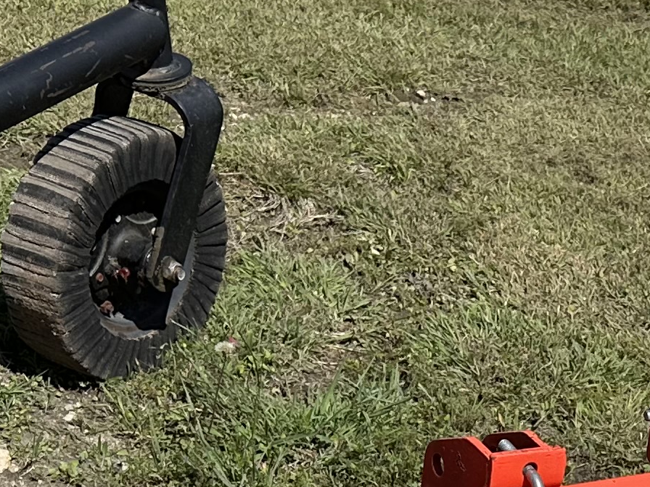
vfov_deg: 12.9
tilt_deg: -34.1
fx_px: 2028
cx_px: 775
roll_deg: -8.2
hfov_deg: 17.4
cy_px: 741
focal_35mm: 108
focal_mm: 6.86
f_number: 1.78
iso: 80
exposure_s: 1/5263
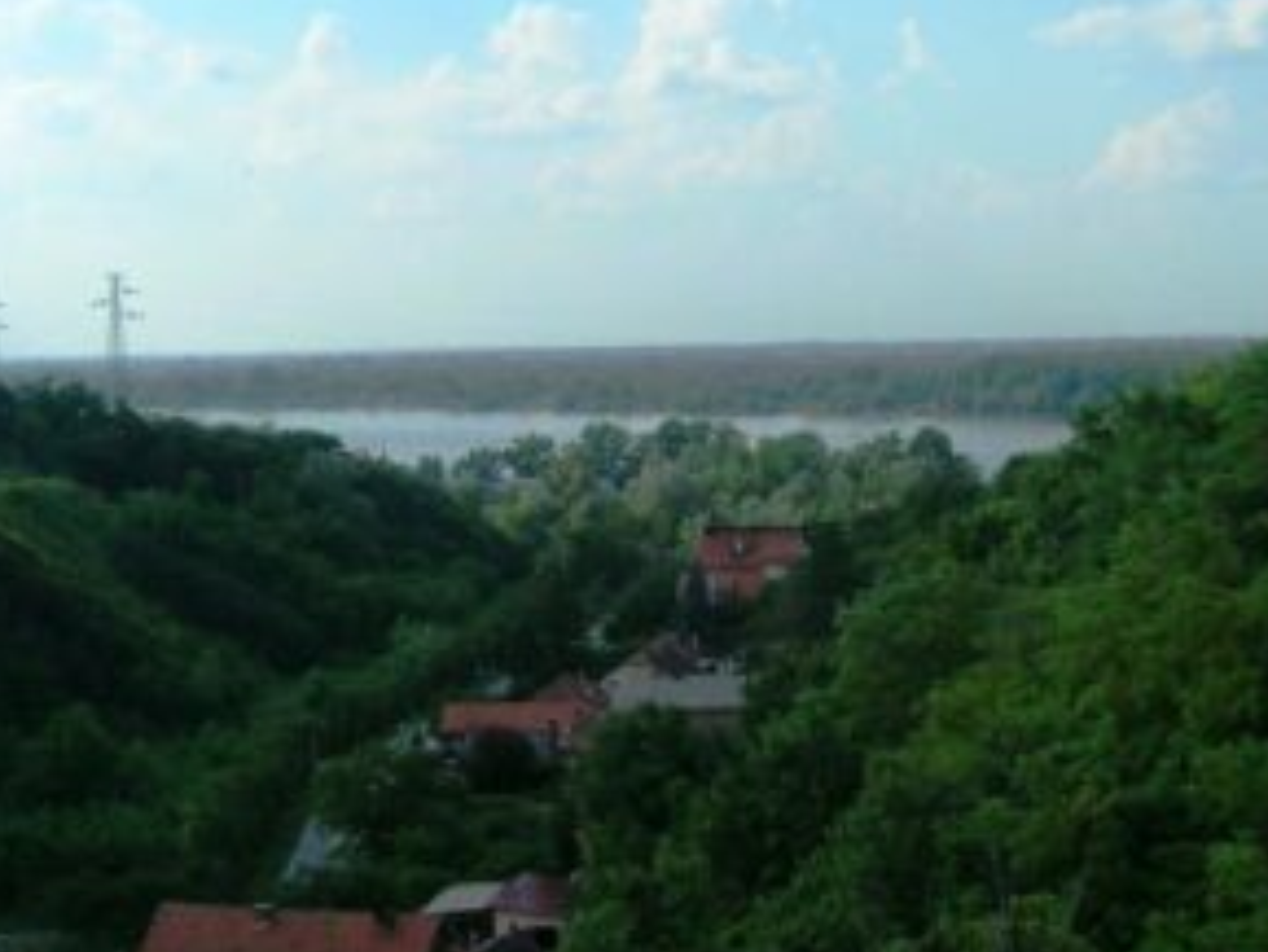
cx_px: 781
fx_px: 1722
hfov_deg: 40.2
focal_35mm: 47
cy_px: 360
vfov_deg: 30.8
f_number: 4.9
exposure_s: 1/403
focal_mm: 5.7
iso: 50
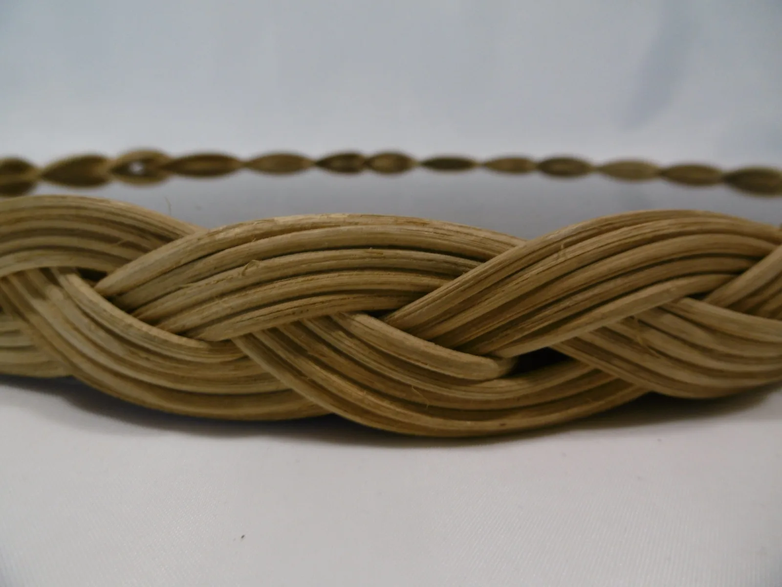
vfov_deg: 56.8
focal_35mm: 24
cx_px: 391
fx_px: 542
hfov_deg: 71.6
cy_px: 294
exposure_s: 1/30
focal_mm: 4.3
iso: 100
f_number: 3.1
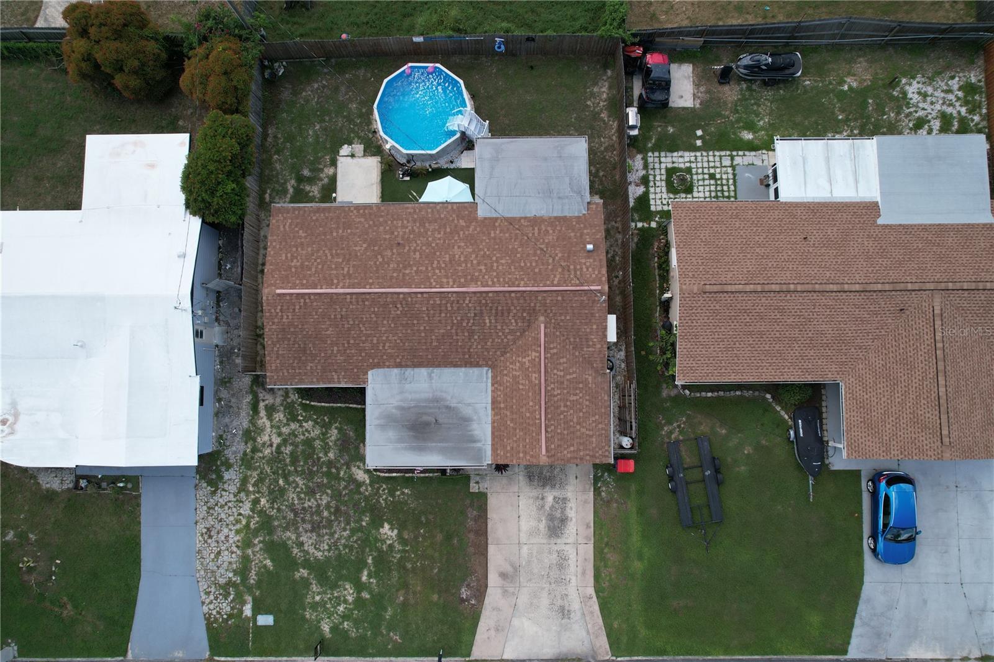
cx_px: 497
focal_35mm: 22
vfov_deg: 57.2
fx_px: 607
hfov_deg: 78.6
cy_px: 331
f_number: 2.8
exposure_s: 1/240
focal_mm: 8.38
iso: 100
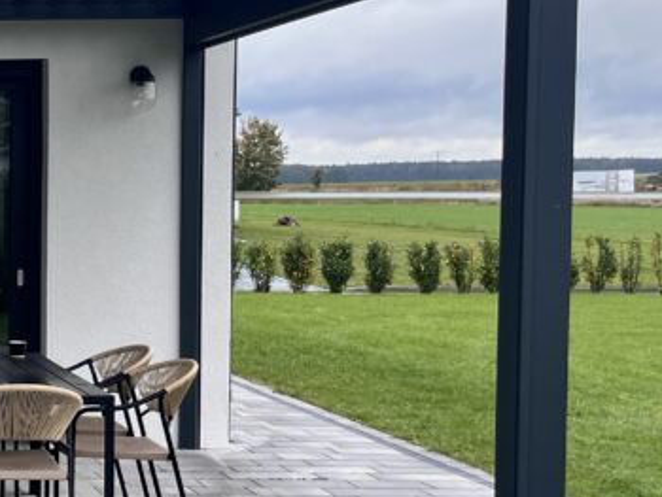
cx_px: -272
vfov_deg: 19.4
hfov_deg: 22.1
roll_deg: -0.2
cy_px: 270
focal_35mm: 76
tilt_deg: -3.6
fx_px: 1454
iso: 50
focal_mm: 5.1
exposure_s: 1/845
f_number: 1.6
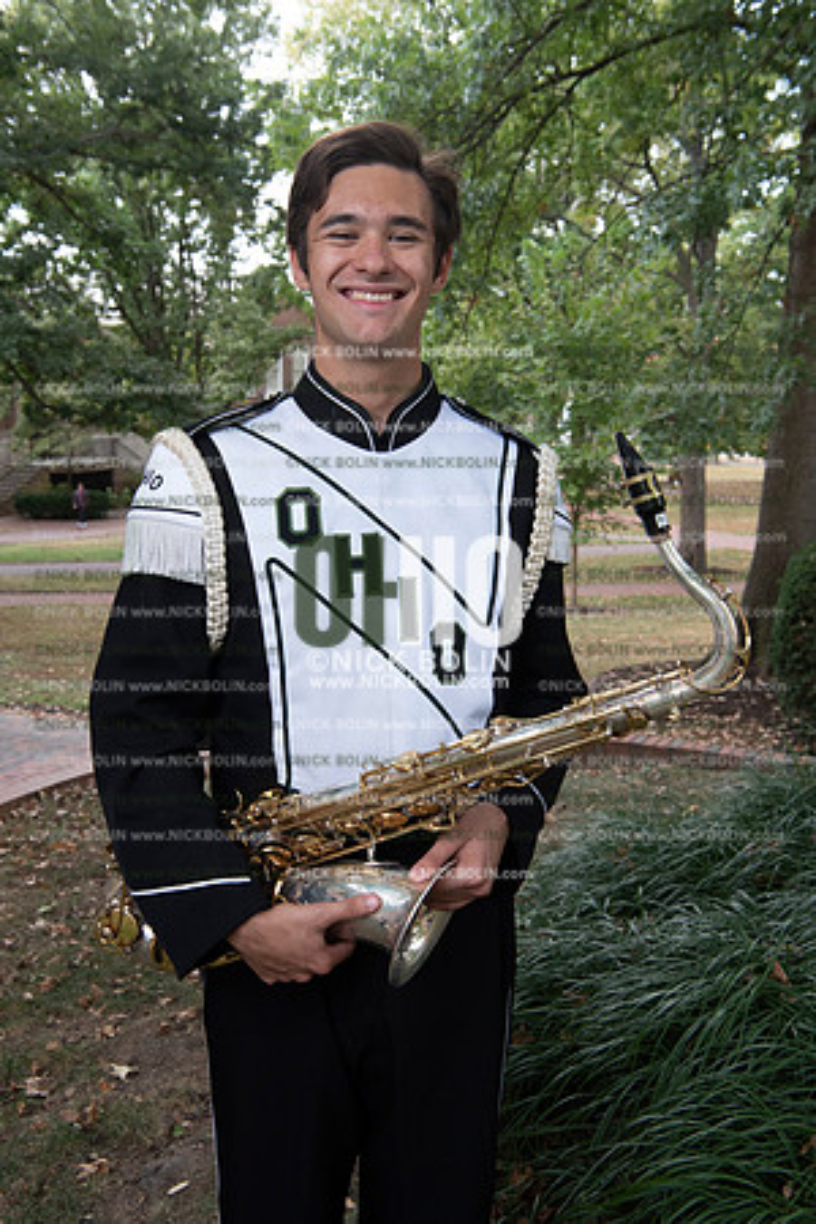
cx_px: 408
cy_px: 612
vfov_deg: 48.5
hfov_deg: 33.4
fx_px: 1360
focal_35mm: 40
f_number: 8
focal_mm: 40
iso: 800
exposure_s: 1/100
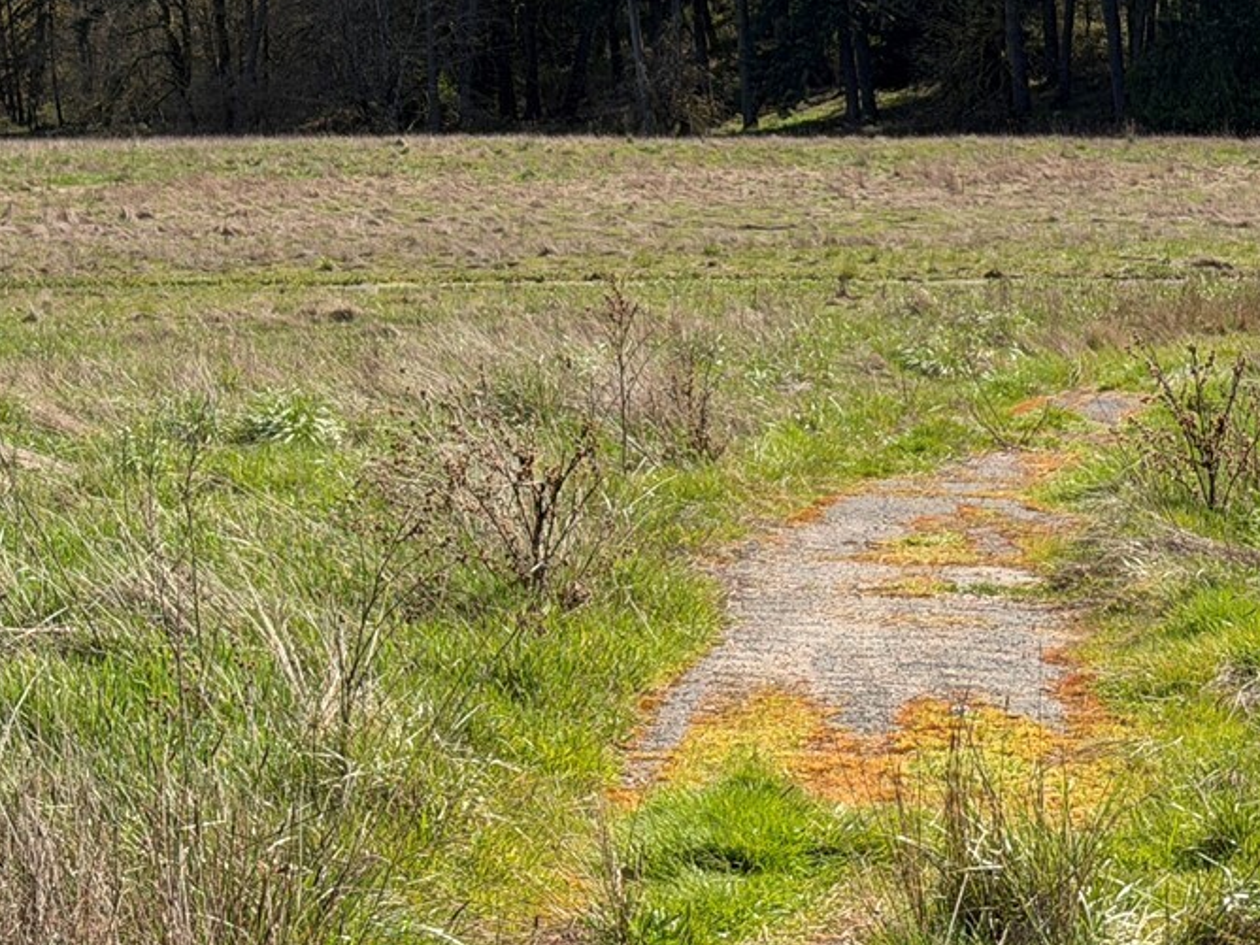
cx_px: 434
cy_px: -47
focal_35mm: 115
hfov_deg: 17.1
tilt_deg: +1.1
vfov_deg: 12.7
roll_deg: +0.7
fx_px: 4186
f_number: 1.78
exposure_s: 1/3534
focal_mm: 6.76
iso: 64
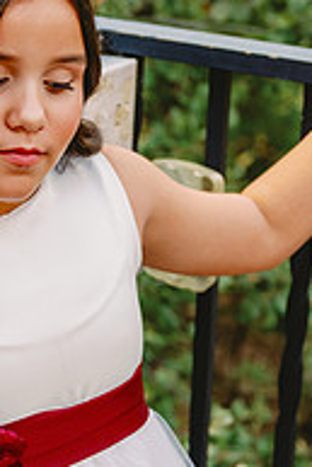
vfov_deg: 19.1
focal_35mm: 107
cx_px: 34
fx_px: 1388
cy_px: 237
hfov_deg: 12.7
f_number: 3.5
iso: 100
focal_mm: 46
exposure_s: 1/250
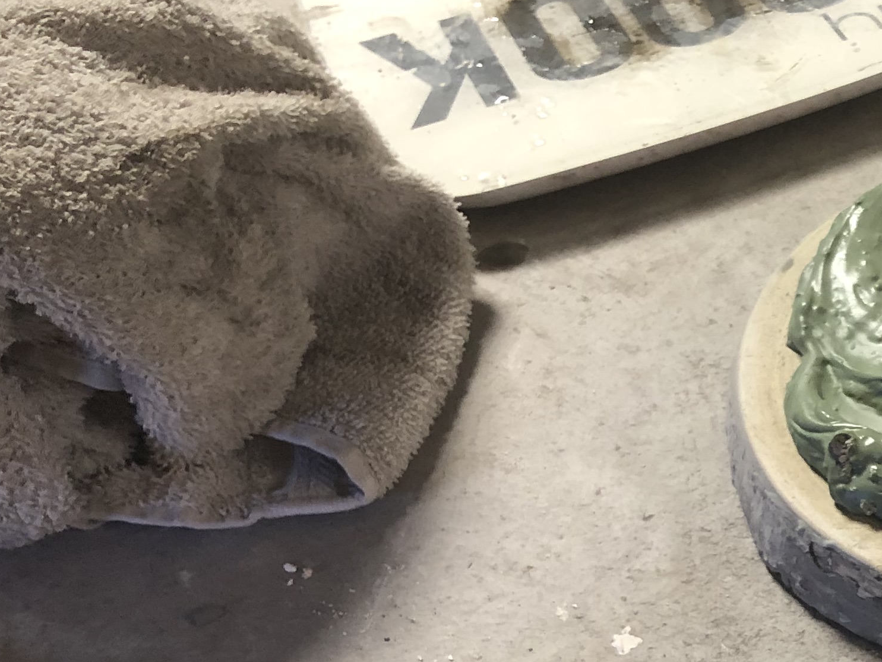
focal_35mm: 76
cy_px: 663
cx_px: 1184
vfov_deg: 18.9
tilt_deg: -50.6
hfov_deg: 22.6
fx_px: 1937
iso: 50
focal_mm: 3.99
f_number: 1.8
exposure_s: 1/17
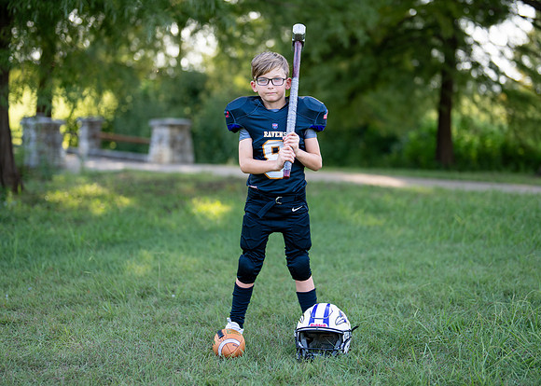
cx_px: 277
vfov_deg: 22.1
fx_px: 989
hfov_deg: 30.6
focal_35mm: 64
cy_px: 171
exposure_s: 1/1250
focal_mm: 50
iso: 100
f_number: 1.2
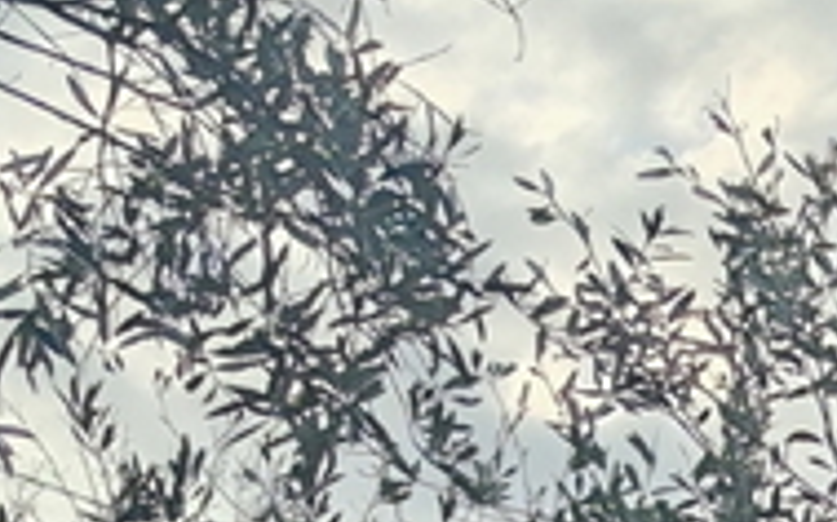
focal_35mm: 182
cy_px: 1407
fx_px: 4150
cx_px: 1484
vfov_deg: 6.7
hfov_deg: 10.8
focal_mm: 6.83
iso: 50
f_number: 2
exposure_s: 1/290
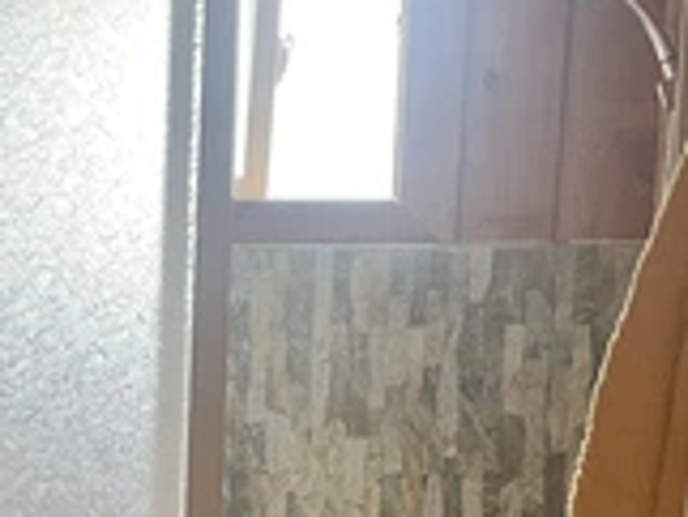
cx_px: 51
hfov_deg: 26.3
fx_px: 1412
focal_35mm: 71
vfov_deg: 19.9
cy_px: 564
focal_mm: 4.2
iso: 500
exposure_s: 1/60
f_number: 1.6
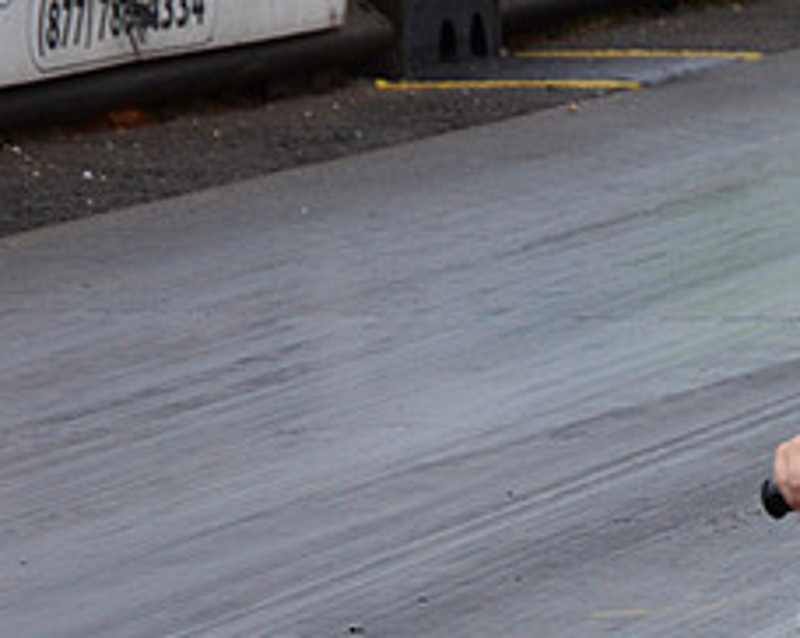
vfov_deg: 3.5
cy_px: 589
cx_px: 982
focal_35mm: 447
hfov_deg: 4.3
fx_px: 10579
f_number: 9
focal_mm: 125
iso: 1000
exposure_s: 1/1250
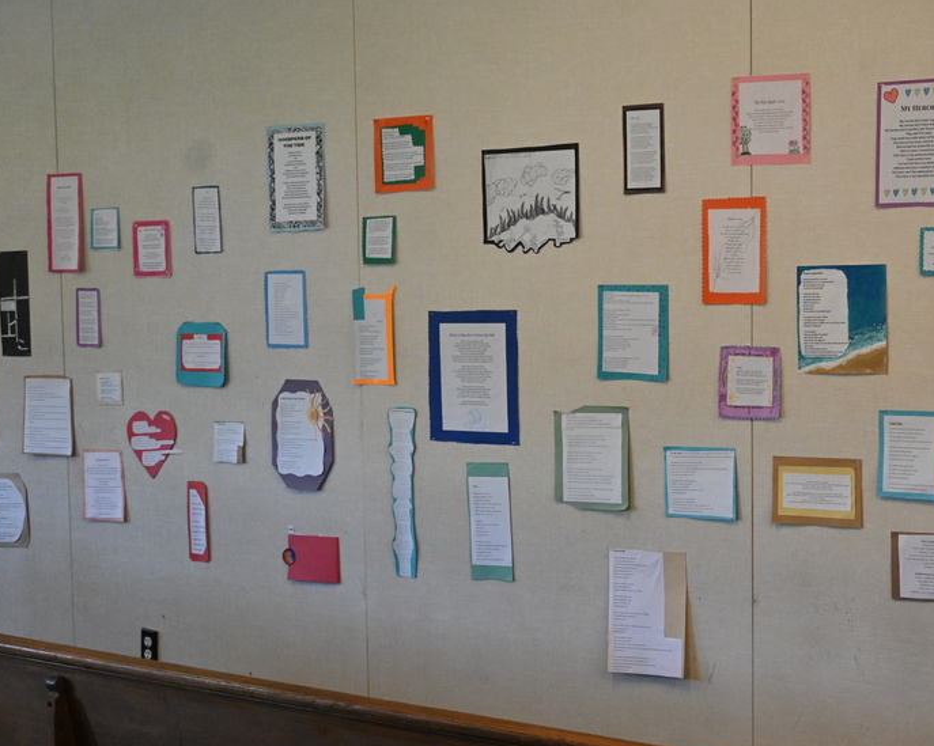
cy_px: 438
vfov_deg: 24.2
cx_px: 665
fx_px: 1741
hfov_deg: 29.7
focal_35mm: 63
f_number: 4.8
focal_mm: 30
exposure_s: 1/125
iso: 2000
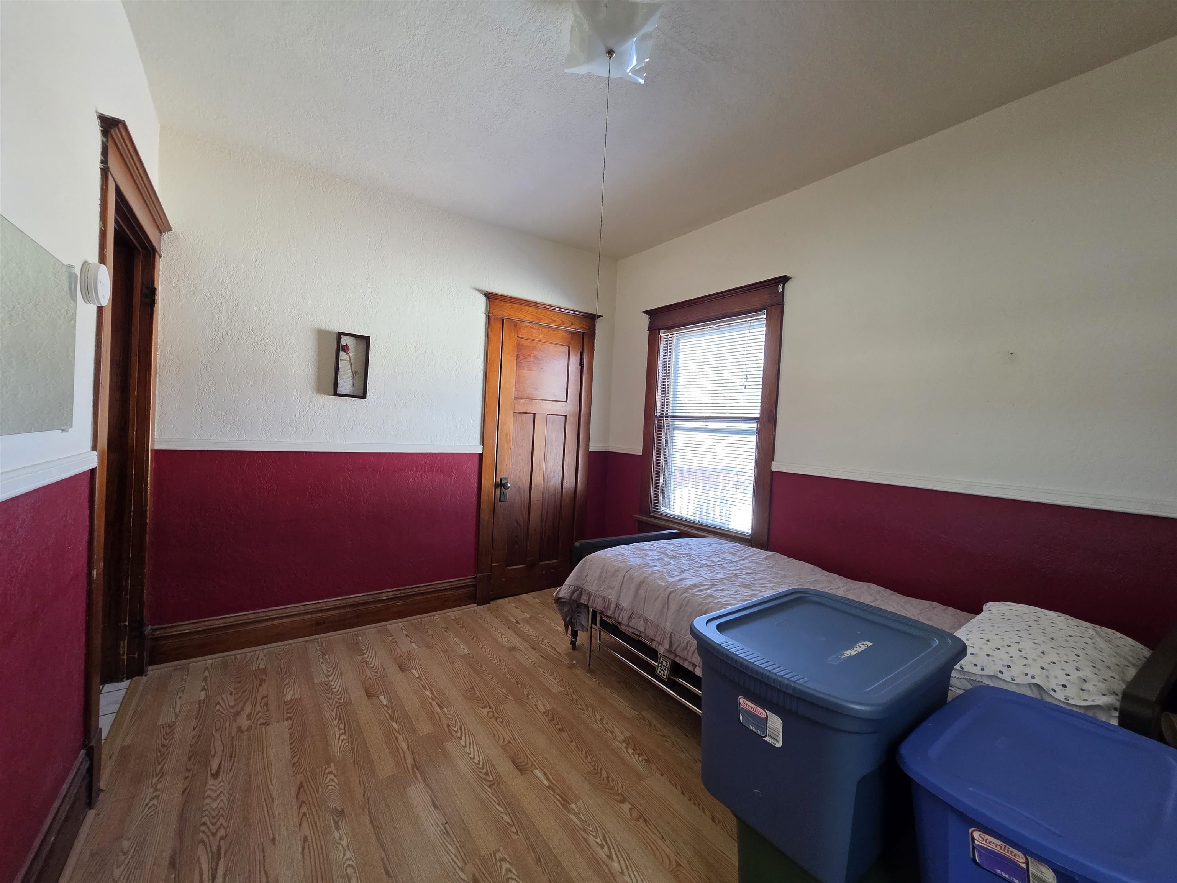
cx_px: 588
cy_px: 442
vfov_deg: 89.9
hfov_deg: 106.2
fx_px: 442
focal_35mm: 13
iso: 250
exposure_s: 1/120
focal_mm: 2.2
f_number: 1.9
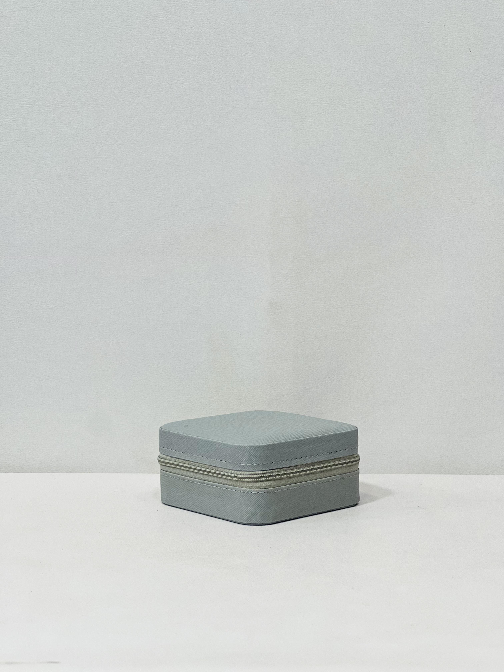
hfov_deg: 19.1
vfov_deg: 25.3
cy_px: 336
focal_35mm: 77
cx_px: 252
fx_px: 1495
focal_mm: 9
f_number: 2.8
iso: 200
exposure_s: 1/100
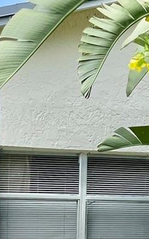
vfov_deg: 18.1
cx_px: 5
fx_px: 727
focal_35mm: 112
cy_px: 246
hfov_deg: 11.6
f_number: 1.6
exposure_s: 1/969
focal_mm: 5.1
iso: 32
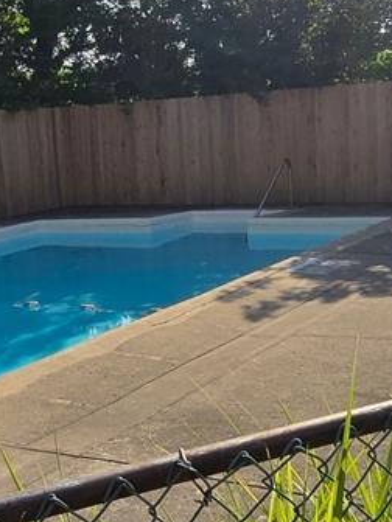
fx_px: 876
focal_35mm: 58
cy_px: 249
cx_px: 96
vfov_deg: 33.2
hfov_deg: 24.9
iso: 50
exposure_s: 1/4566
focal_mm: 2.2
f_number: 2.2
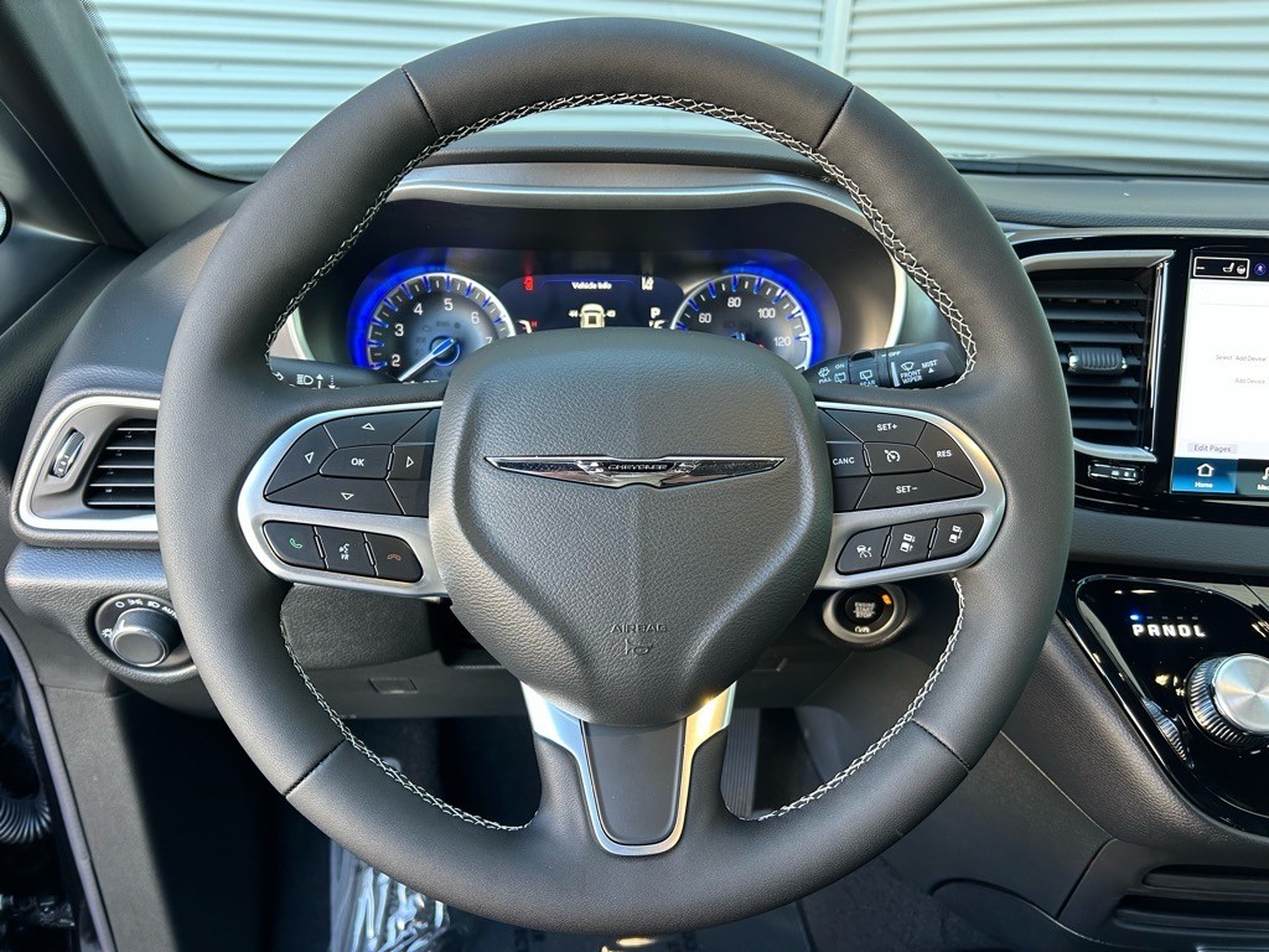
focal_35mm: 26
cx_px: 634
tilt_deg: -21.9
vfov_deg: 53.1
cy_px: 476
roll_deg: -0.8
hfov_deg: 67.3
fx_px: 953
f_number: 1.5
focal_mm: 5.7
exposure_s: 1/101
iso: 125
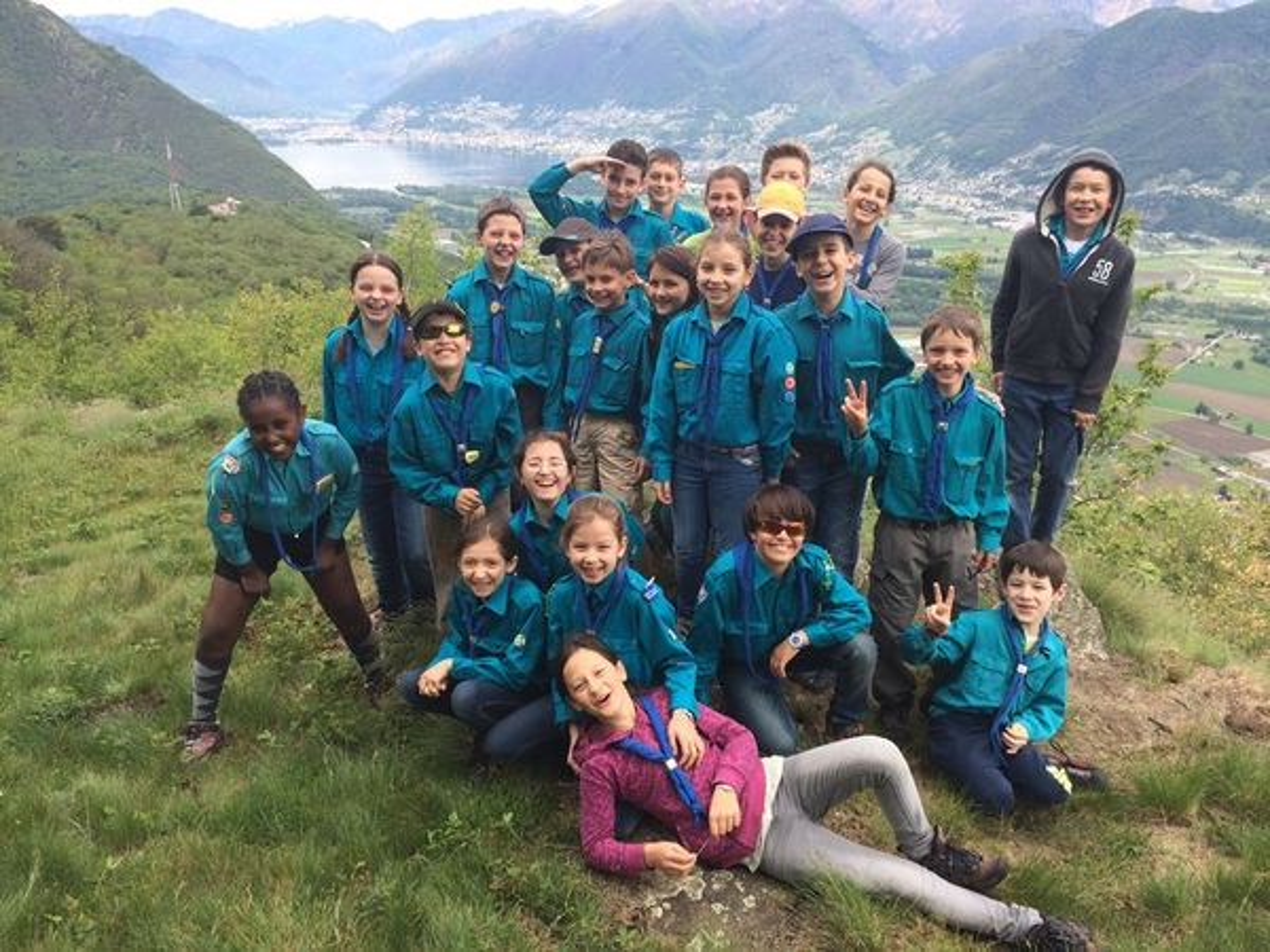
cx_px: 635
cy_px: 476
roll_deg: +0.7
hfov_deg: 61.7
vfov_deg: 48.2
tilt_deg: -21.1
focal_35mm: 29
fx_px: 1064
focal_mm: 4.15
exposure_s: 1/622
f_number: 2.2
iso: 32
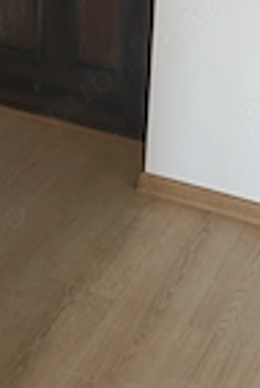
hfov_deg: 17.1
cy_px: -104
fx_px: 854
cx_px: 227
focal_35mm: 79
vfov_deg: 23.0
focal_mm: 3.98
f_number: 1.8
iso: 100
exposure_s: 1/33.3
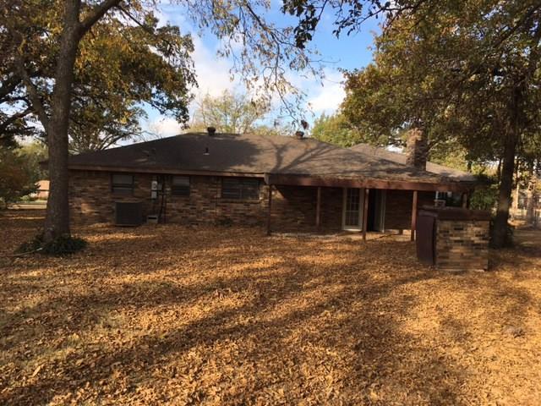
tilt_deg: -4.7
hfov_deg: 61.7
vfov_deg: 48.2
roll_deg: -3.3
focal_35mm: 29
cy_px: 203
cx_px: 270
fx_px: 453
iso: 25
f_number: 2.2
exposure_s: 1/530
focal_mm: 4.15
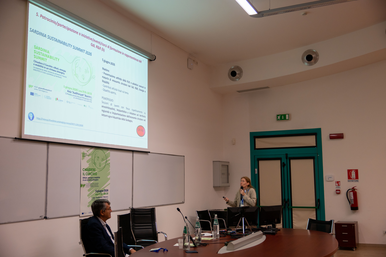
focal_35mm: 39
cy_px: 128
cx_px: 193
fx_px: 418
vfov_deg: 34.2
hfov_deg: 49.6
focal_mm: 39
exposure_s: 1/80
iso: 640
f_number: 4.8
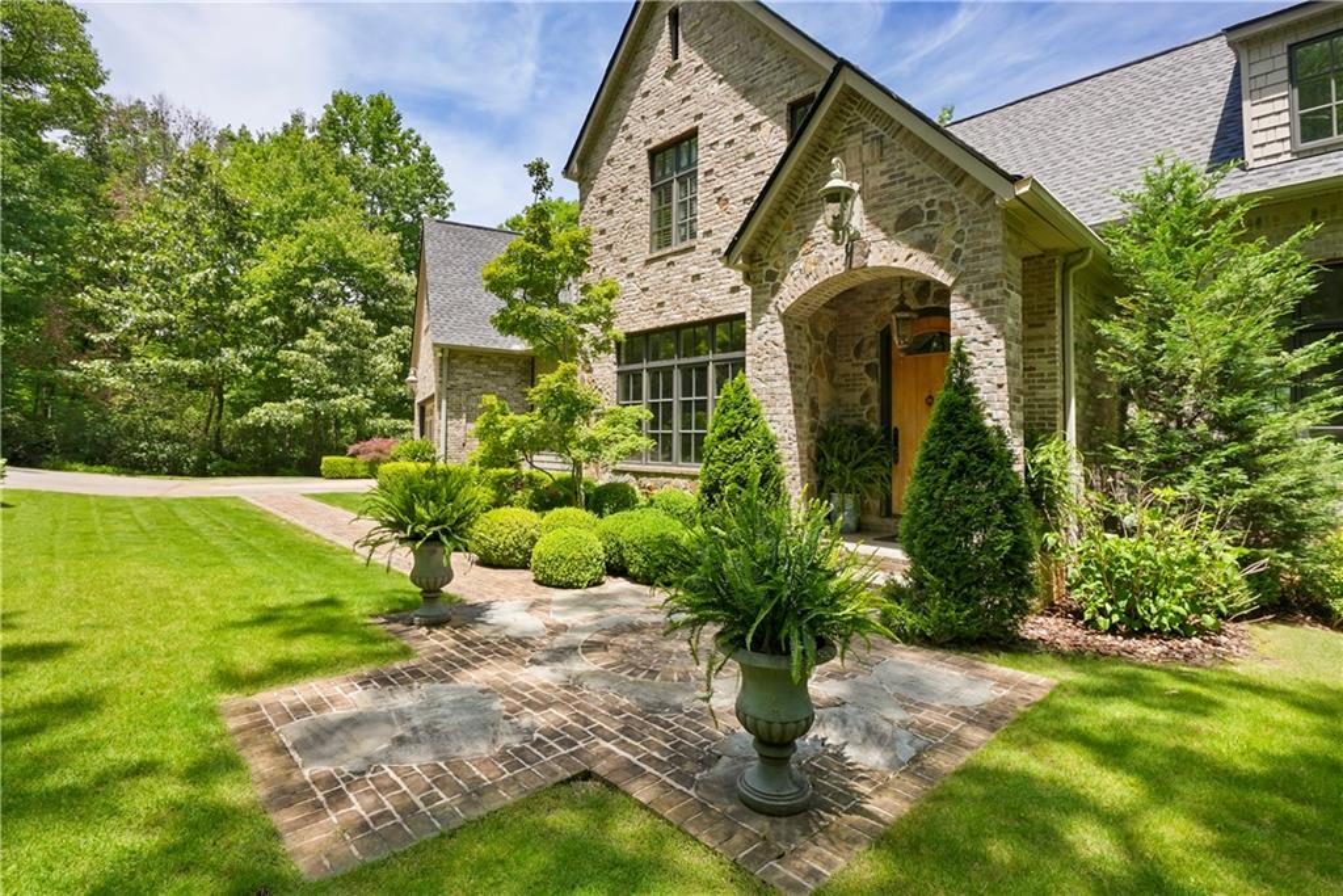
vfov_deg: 61.9
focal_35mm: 20
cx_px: 672
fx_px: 746
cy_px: 448
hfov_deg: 84.0
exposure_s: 1/30
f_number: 13
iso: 200
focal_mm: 20
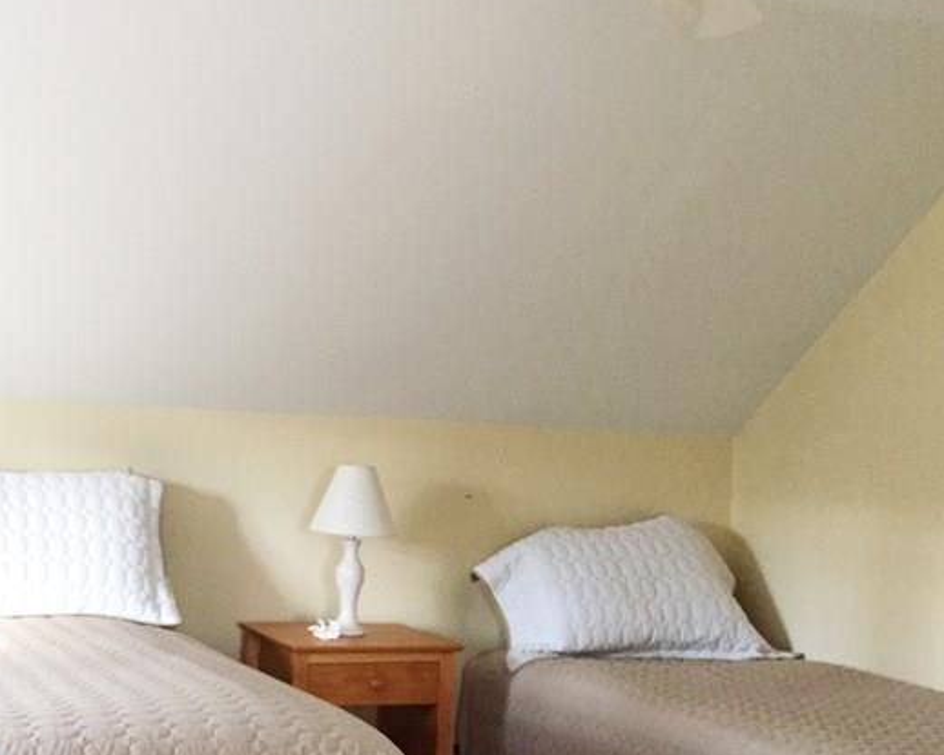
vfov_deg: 27.1
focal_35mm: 56
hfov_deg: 33.4
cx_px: 363
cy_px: 332
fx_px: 1564
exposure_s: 1/15
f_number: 2.2
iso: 400
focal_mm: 4.15
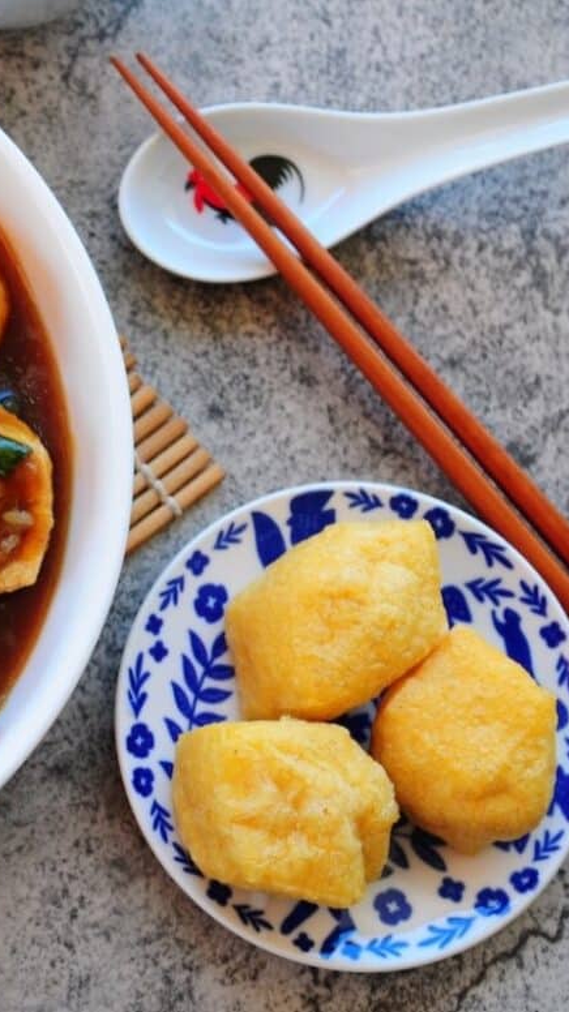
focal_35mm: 90
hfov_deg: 13.1
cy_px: 506
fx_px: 2416
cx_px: -129
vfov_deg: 23.7
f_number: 4.8
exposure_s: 1/90
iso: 160
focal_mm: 38
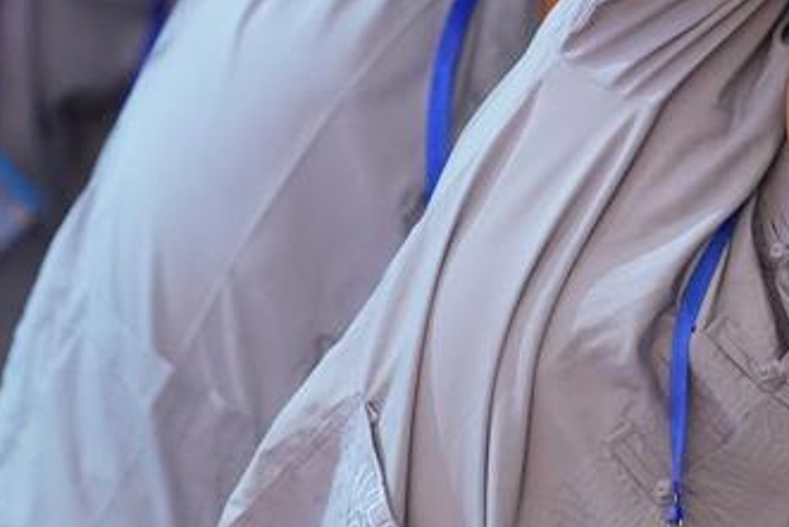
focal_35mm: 526
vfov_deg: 2.6
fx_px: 11533
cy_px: 72
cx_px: 615
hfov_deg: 3.9
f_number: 2.8
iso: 6400
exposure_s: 1/160
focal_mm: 145
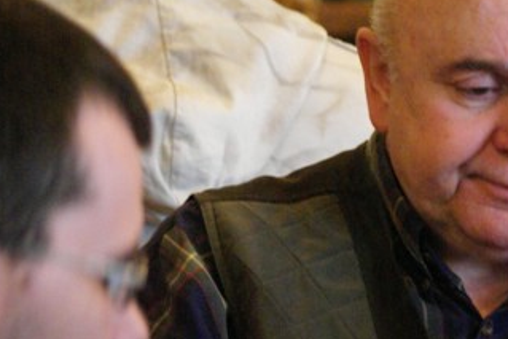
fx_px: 5110
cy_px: 135
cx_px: 527
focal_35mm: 362
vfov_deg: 3.8
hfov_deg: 5.7
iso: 1600
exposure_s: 1/6
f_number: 5
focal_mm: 110
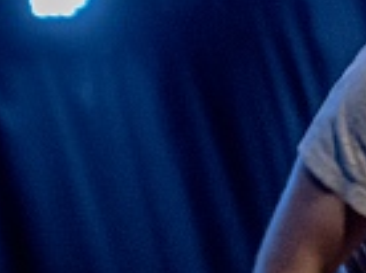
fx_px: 1858
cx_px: 785
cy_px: 33
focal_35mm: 176
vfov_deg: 8.4
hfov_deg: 10.2
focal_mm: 35
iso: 3200
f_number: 1.4
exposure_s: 1/100
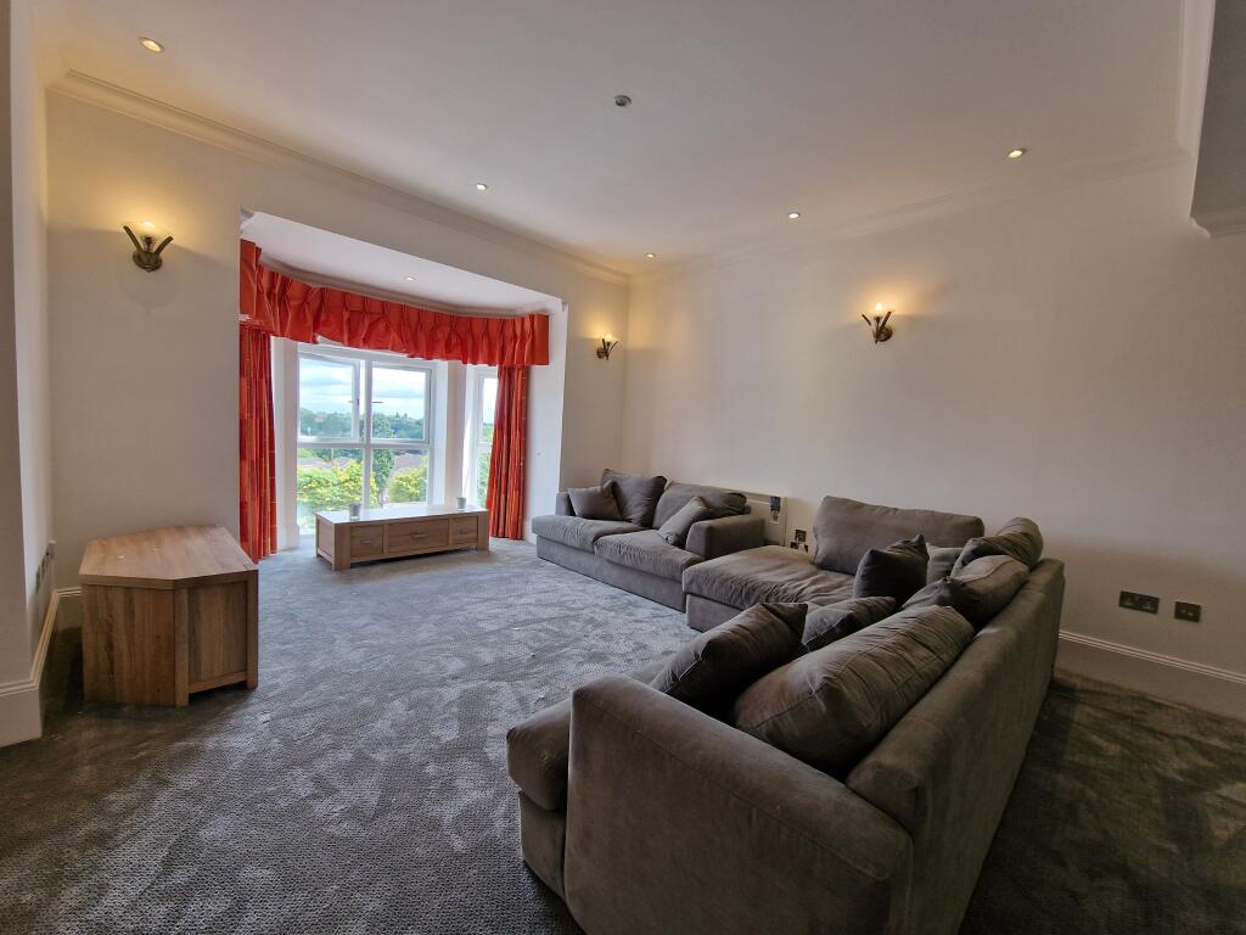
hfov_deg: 106.2
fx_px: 468
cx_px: 623
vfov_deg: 89.9
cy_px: 468
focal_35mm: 13
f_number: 2.2
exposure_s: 1/100
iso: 64
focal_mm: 2.2
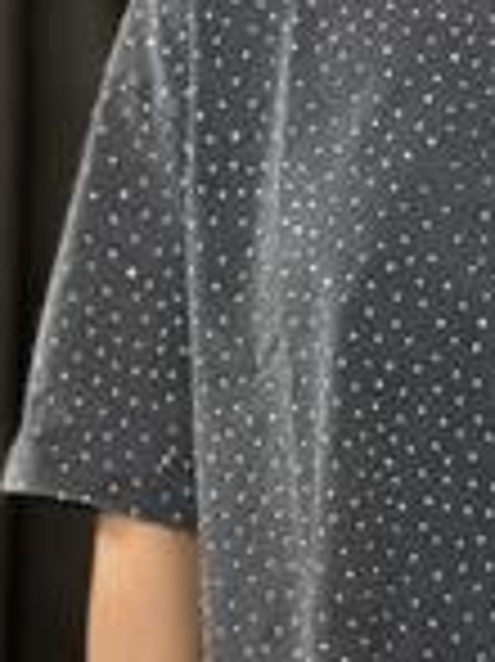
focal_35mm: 217
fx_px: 4143
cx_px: 572
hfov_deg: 6.8
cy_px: 691
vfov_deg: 9.1
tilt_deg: -7.1
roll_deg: +1.4
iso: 250
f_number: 2.8
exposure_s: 1/100
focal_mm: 9
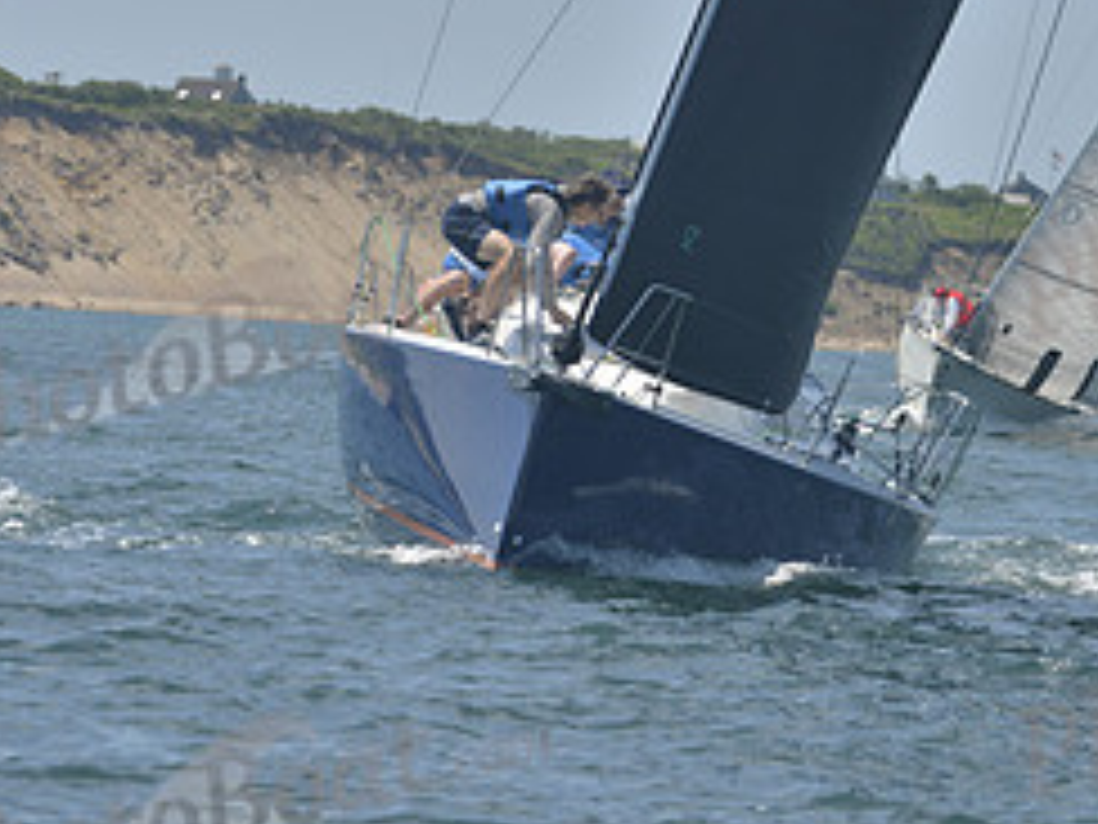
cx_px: 788
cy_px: 52
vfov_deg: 3.2
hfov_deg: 4.3
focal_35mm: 458
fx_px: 14528
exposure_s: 1/800
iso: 280
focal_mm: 200
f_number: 9
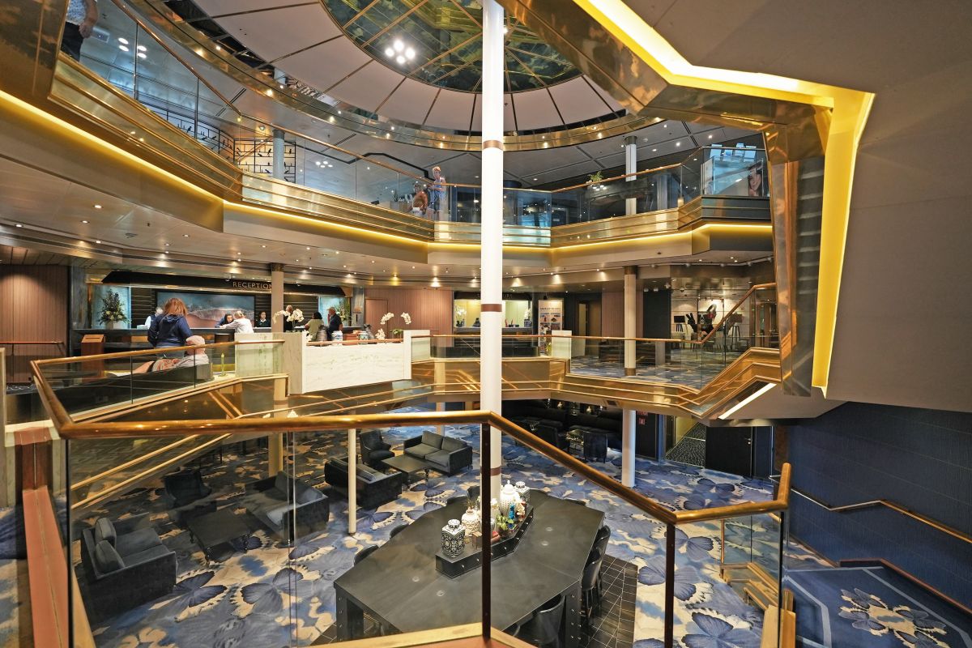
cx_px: 486
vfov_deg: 81.2
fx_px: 378
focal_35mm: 14
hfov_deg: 104.3
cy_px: 324
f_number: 2.8
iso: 2000
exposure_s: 1/160
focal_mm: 14
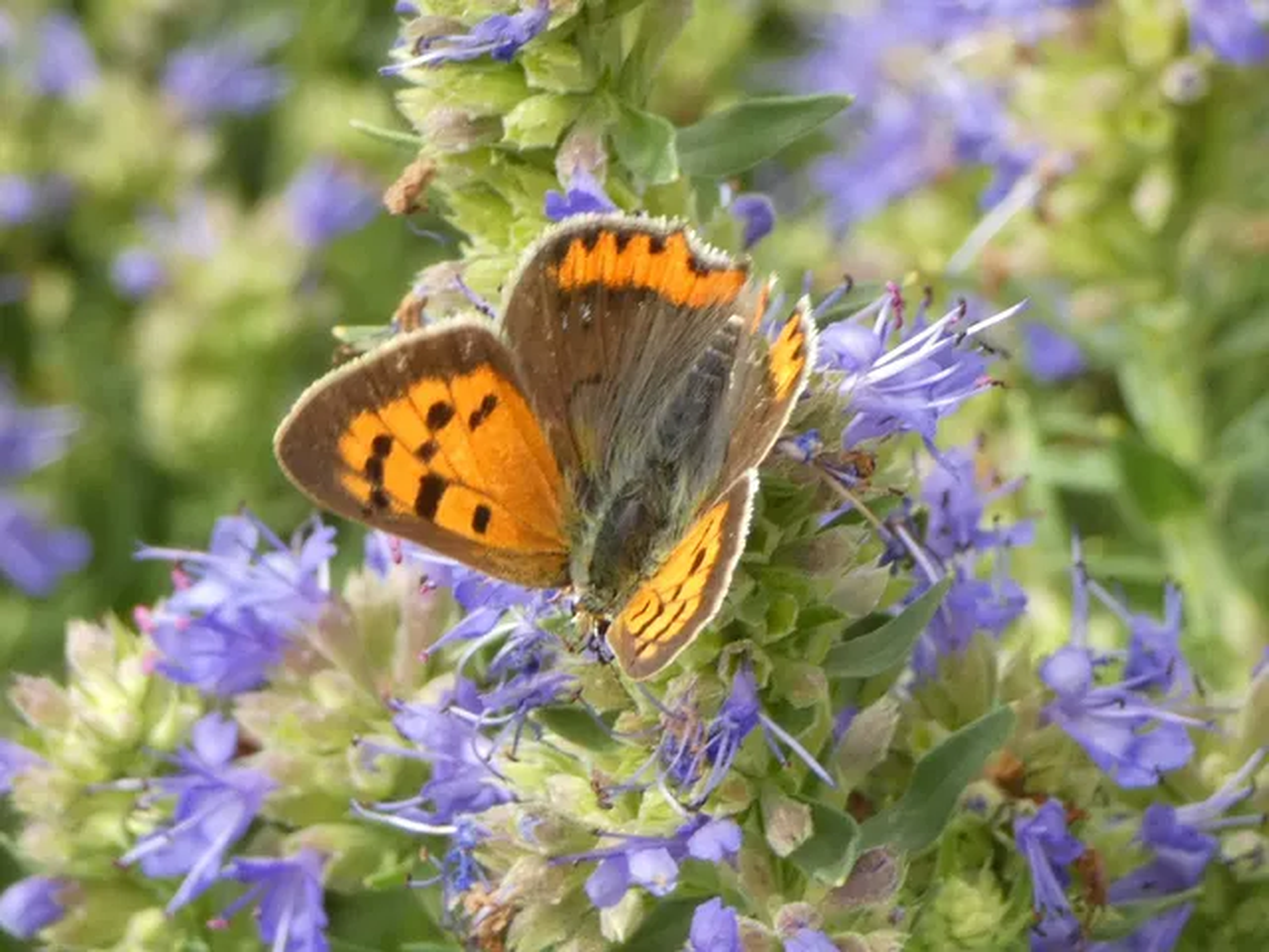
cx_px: 634
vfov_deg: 9.6
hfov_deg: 12.8
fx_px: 5646
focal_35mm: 154
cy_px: 476
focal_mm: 27.5
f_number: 5.4
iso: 200
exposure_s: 1/80
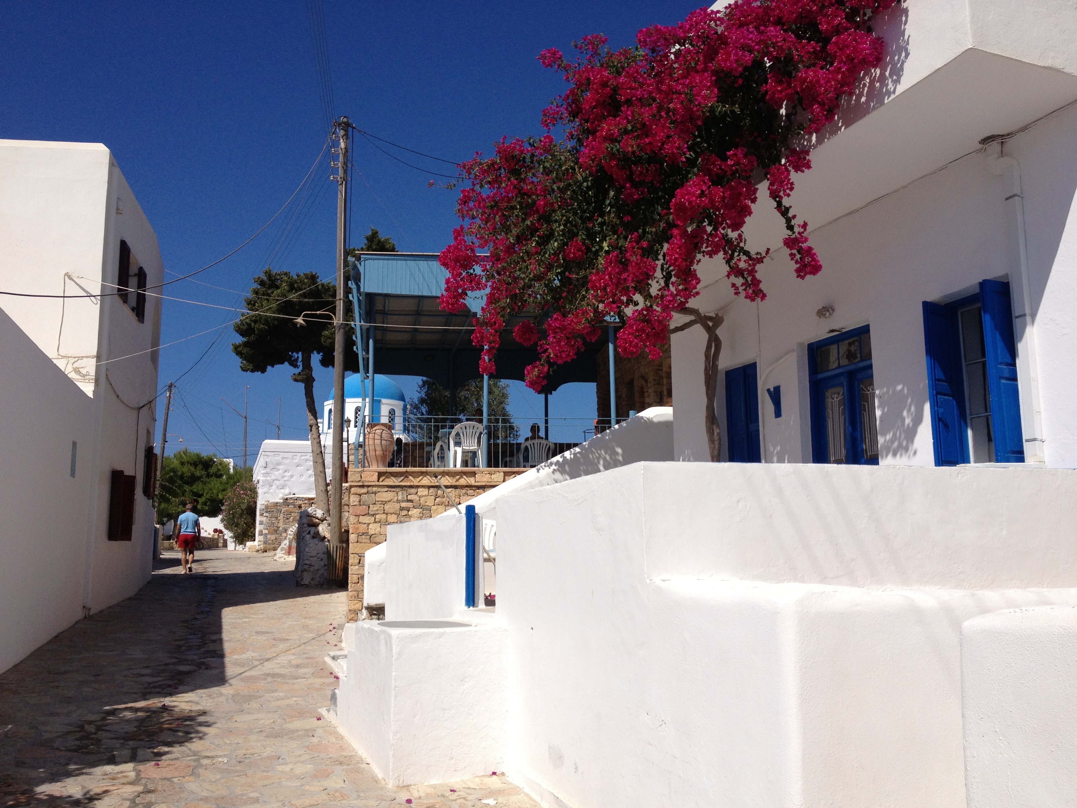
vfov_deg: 40.7
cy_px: 404
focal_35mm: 35
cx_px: 538
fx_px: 1089
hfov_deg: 52.6
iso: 50
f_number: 2.4
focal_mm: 4.28
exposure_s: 1/3460
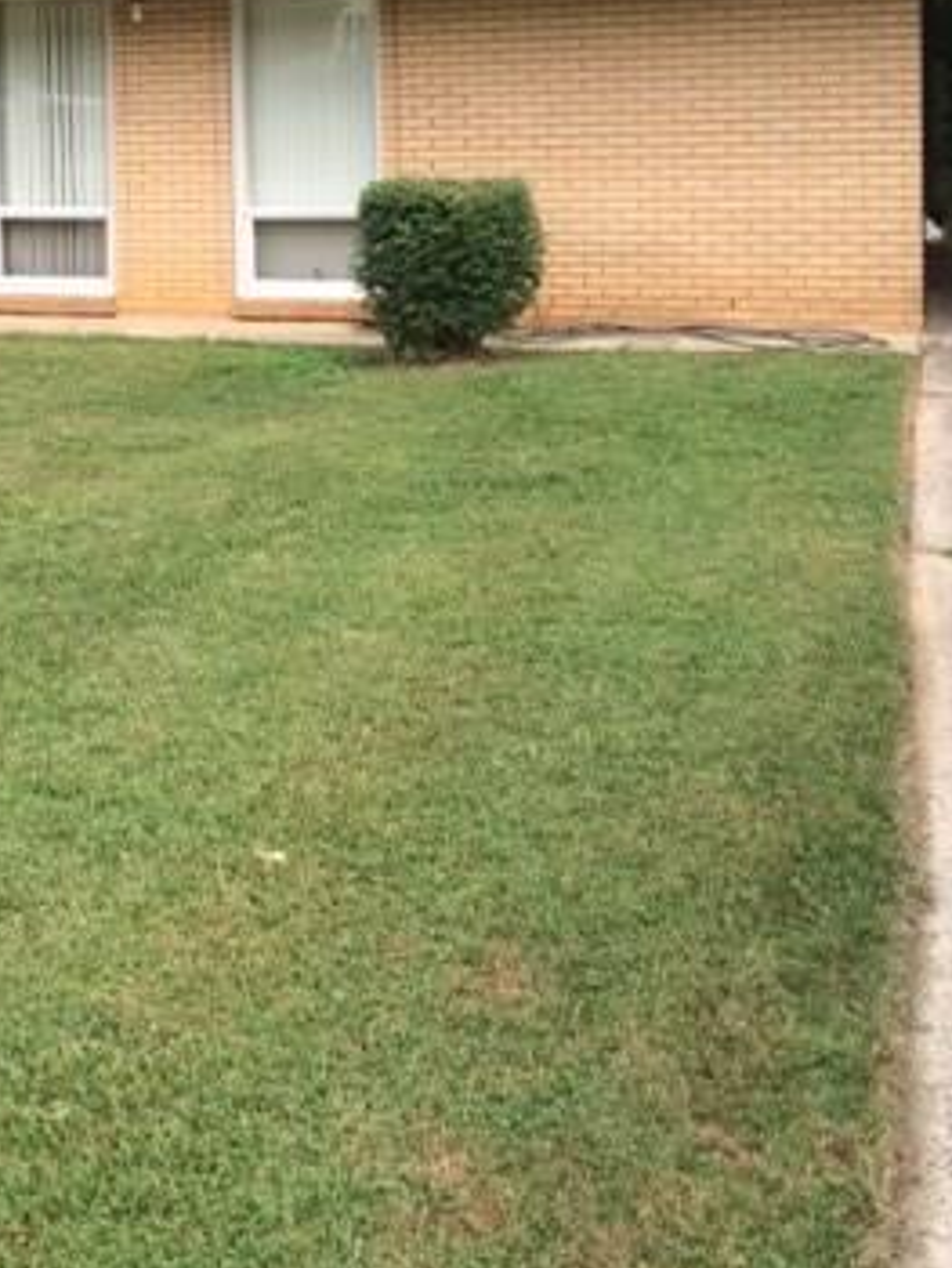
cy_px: 239
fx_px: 1941
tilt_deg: -2.2
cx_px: 116
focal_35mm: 53
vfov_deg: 34.9
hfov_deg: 26.7
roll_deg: +3.6
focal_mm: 4.15
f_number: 2.2
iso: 32
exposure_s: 1/432
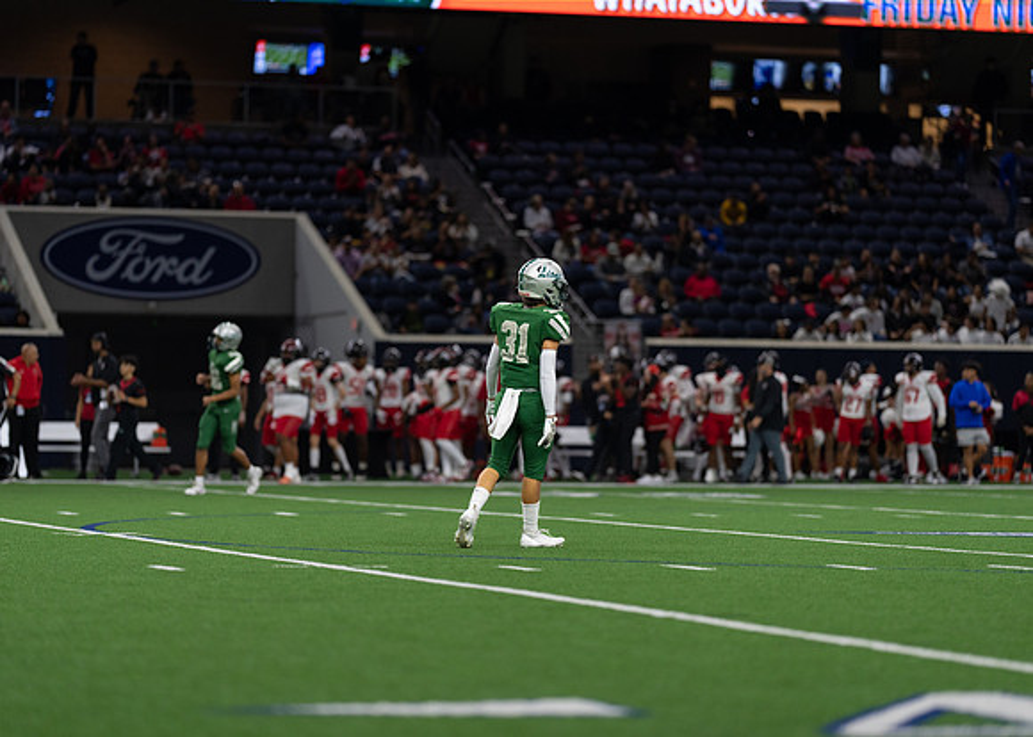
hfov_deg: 14.2
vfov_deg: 10.2
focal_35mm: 141
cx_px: 516
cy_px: 368
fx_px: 4149
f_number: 1.8
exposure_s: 1/1250
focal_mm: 135
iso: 1000
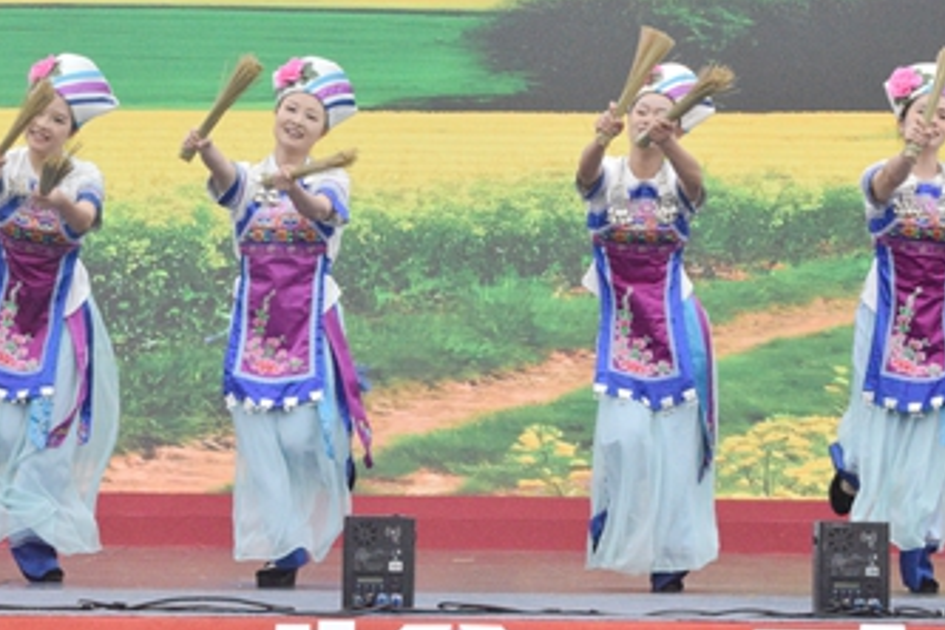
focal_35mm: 129
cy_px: 143
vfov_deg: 10.6
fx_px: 3386
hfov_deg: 15.9
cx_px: 505
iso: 6400
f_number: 18
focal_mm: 52
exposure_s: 1/1250
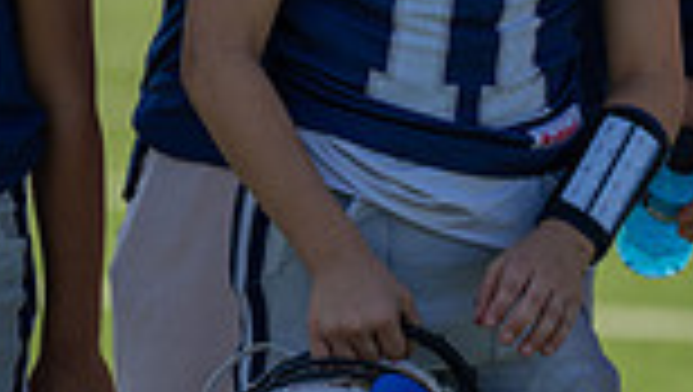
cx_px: -171
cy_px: -178
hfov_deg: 2.7
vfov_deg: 1.5
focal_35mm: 789
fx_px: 14513
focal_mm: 200
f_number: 2.8
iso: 100
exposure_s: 1/1600
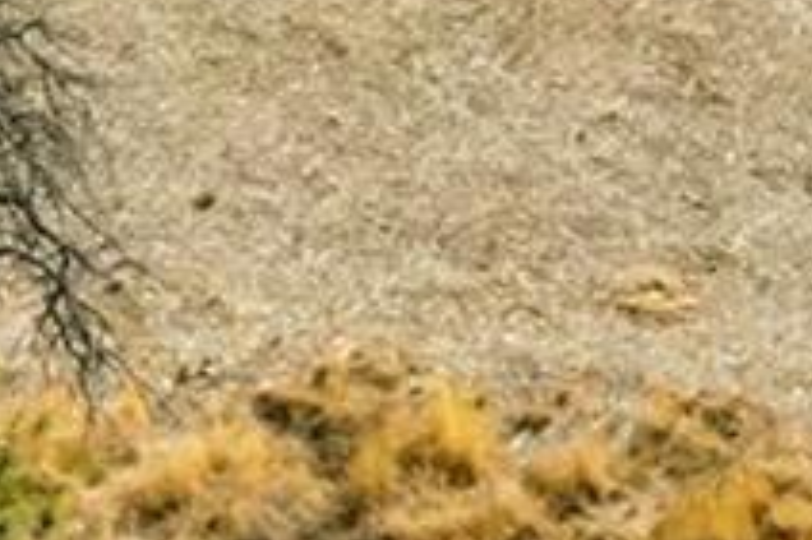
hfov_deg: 9.0
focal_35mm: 211
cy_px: -1141
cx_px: 1758
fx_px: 4755
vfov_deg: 6.0
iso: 800
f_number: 8
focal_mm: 10.26
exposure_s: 1/1600
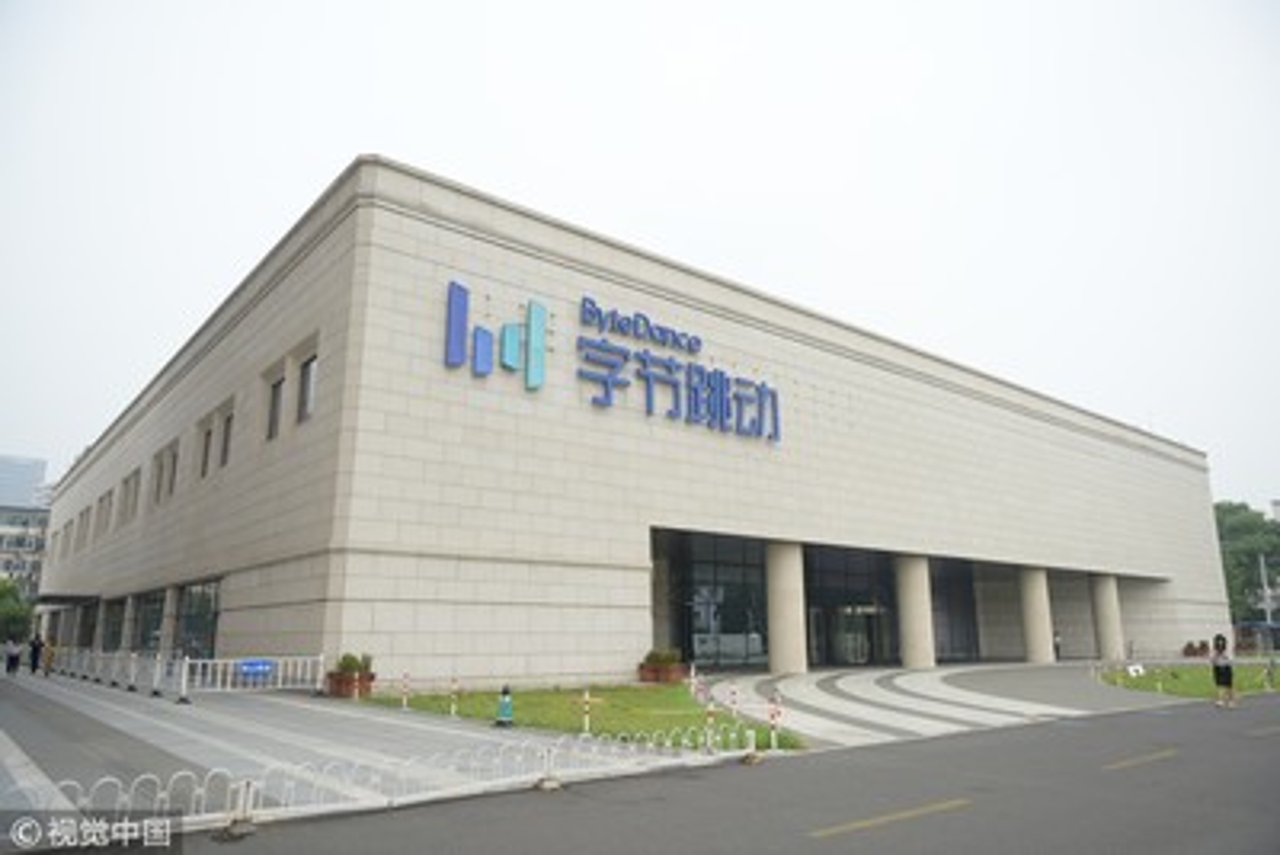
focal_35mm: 24
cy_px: 428
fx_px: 854
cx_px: 640
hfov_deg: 73.7
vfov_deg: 53.2
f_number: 2.8
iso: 100
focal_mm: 24
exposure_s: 1/1000
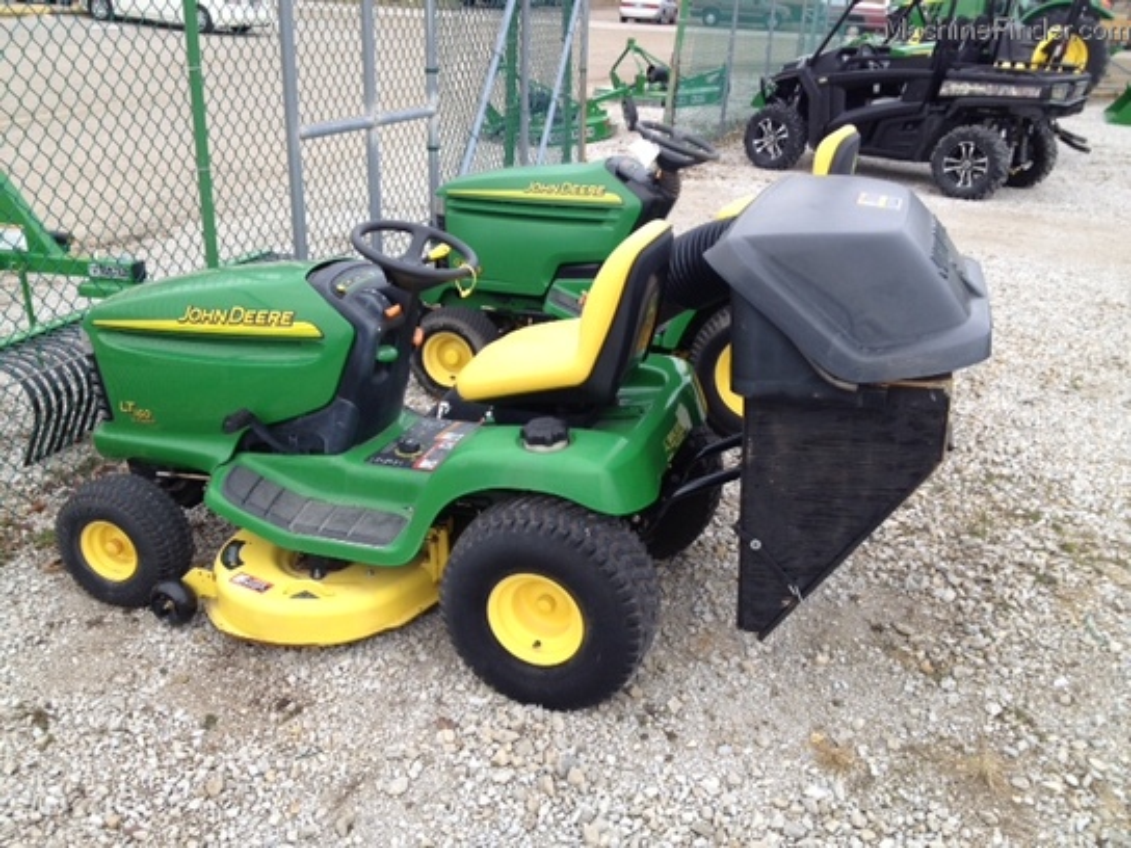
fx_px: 1144
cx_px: 566
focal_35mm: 35
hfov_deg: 52.6
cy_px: 424
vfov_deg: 40.7
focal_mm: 4.28
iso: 50
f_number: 2.4
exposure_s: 1/194
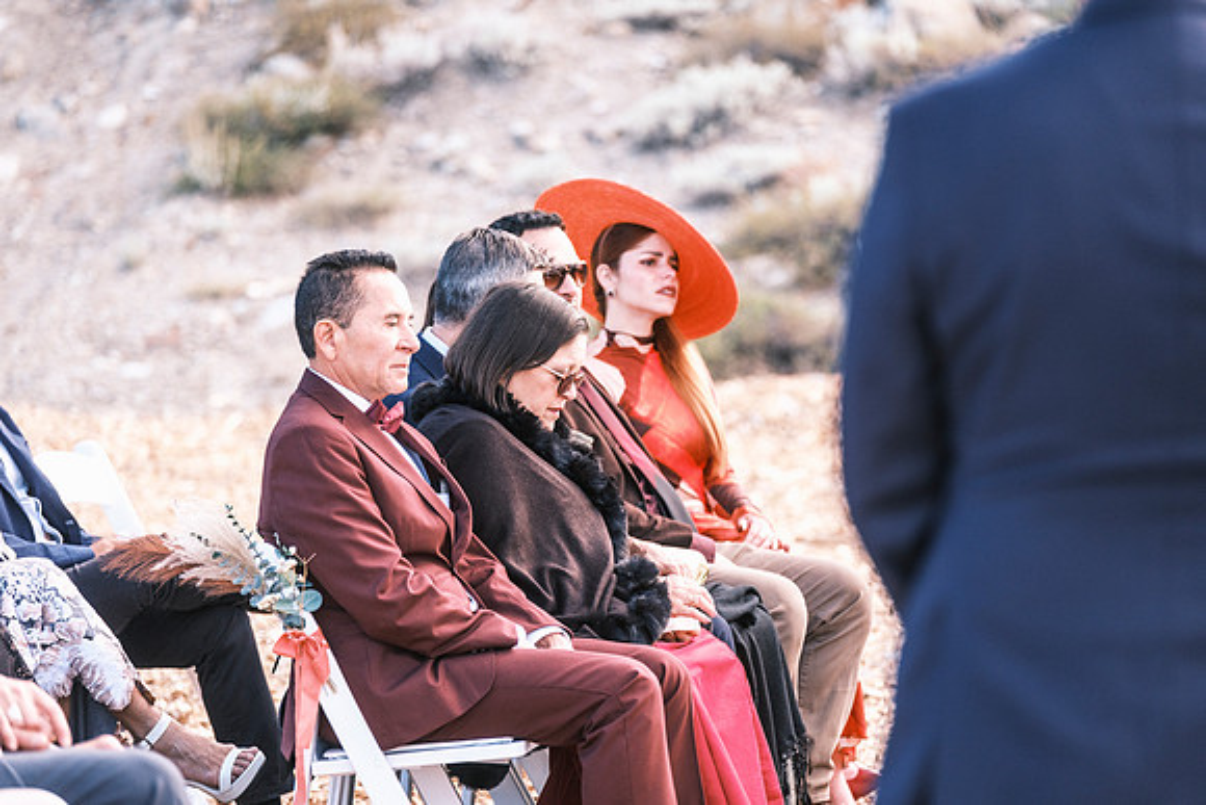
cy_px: 402
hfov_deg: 9.8
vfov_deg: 6.5
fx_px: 7036
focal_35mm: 210
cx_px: 603
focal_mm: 140
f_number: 3.2
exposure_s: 1/480
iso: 400
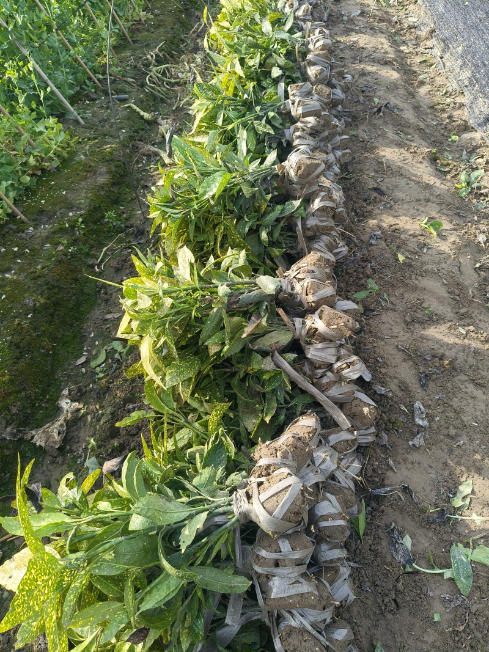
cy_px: 326
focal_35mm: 26
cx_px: 244
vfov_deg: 67.3
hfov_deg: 53.1
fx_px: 490
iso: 80
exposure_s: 1/800
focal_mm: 4.84
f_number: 1.8
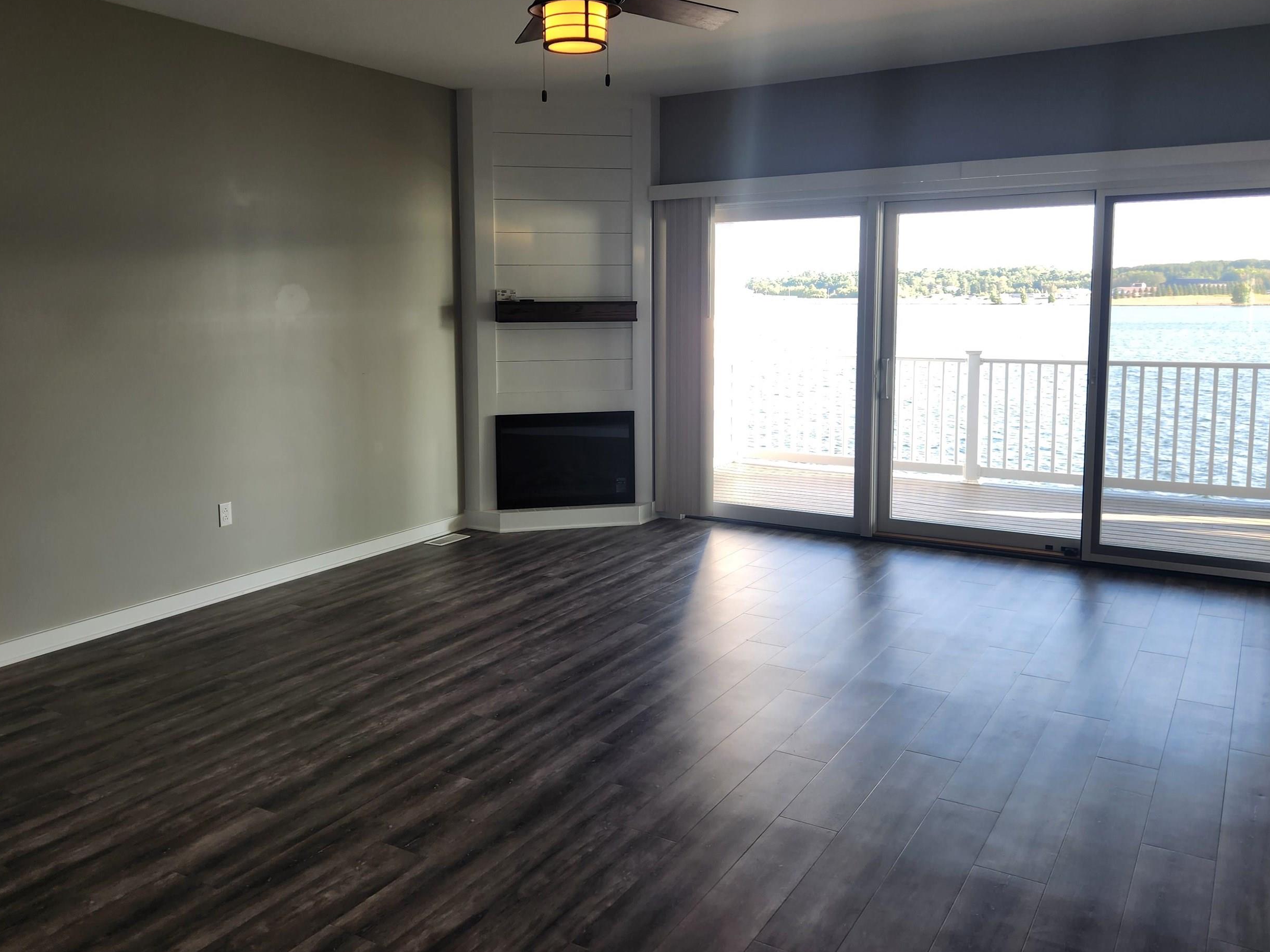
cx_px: 579
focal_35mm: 29
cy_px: 393
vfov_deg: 48.0
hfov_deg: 61.6
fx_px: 1064
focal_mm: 5.4
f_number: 1.8
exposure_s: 1/120
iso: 40
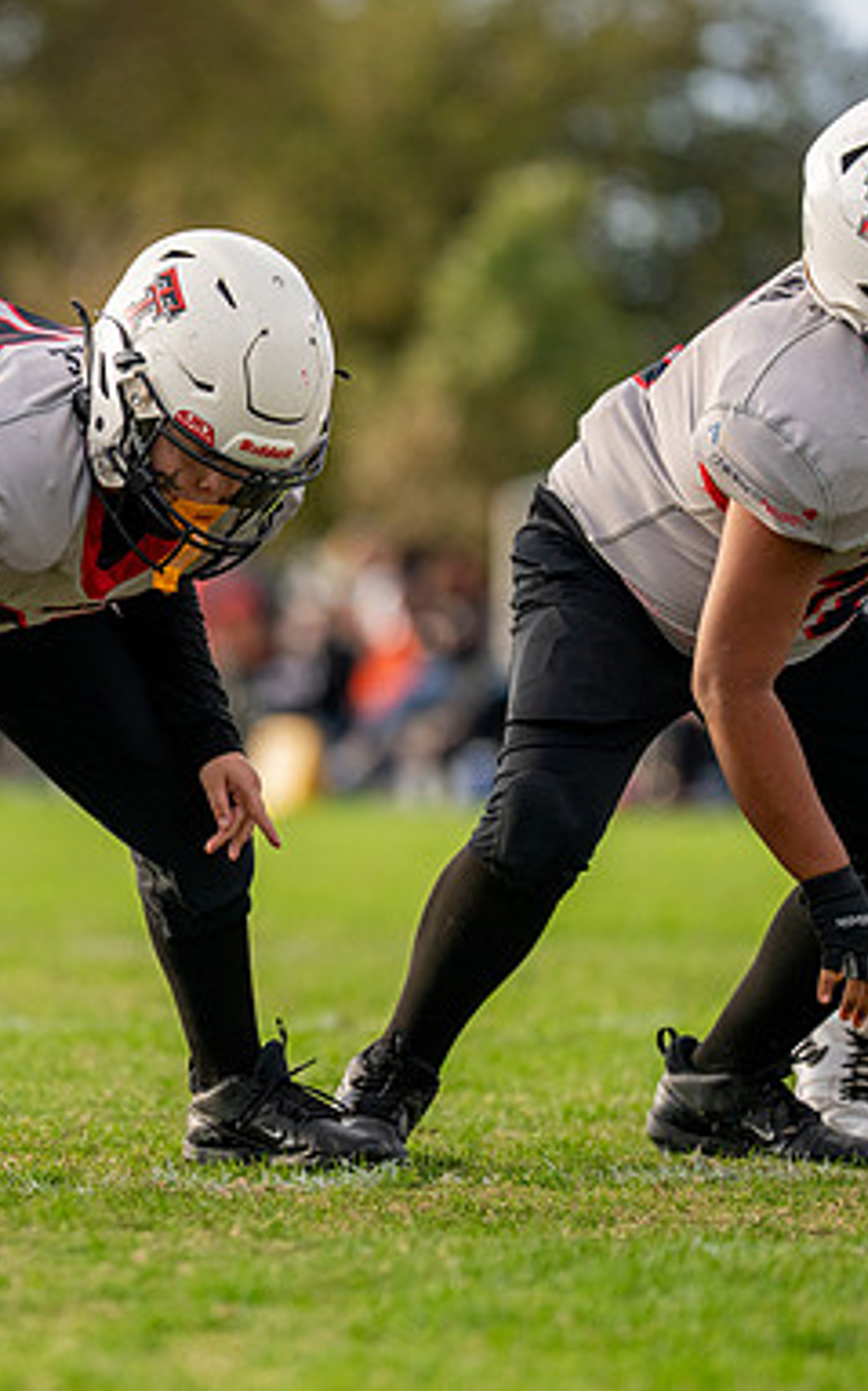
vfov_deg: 6.0
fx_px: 13224
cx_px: 110
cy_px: 684
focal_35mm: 349
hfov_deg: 3.8
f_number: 2.8
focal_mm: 200
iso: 400
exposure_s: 1/1600
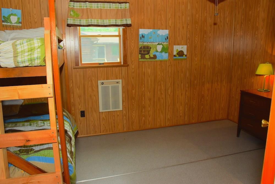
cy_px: 92
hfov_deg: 67.4
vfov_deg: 47.9
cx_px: 138
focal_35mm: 27
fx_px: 206
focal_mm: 18
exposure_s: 1/100
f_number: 11
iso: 1000
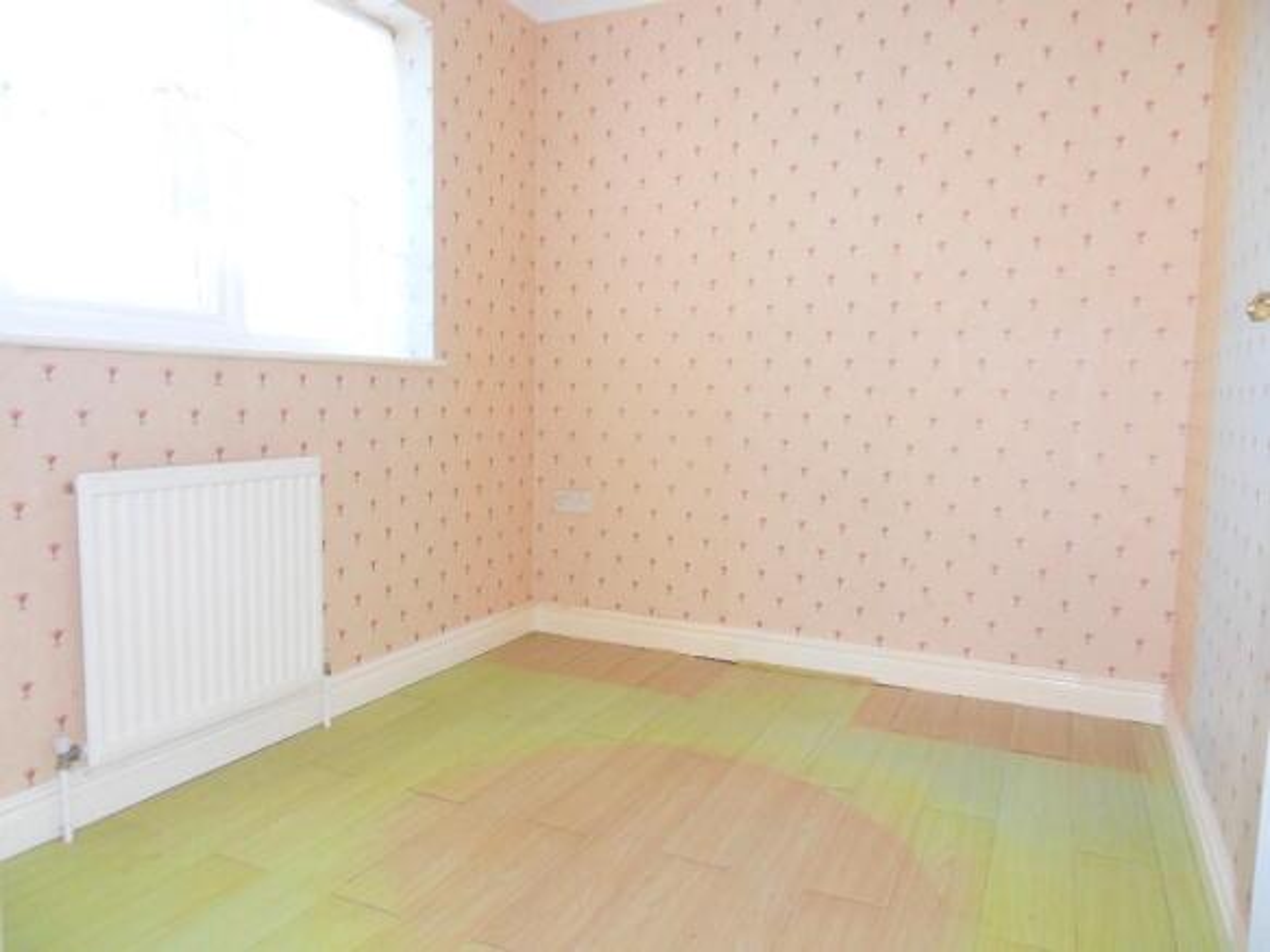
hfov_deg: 71.6
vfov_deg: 56.8
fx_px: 880
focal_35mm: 24
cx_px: 635
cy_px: 476
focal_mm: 4.2
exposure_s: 1/60
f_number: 3.3
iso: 100
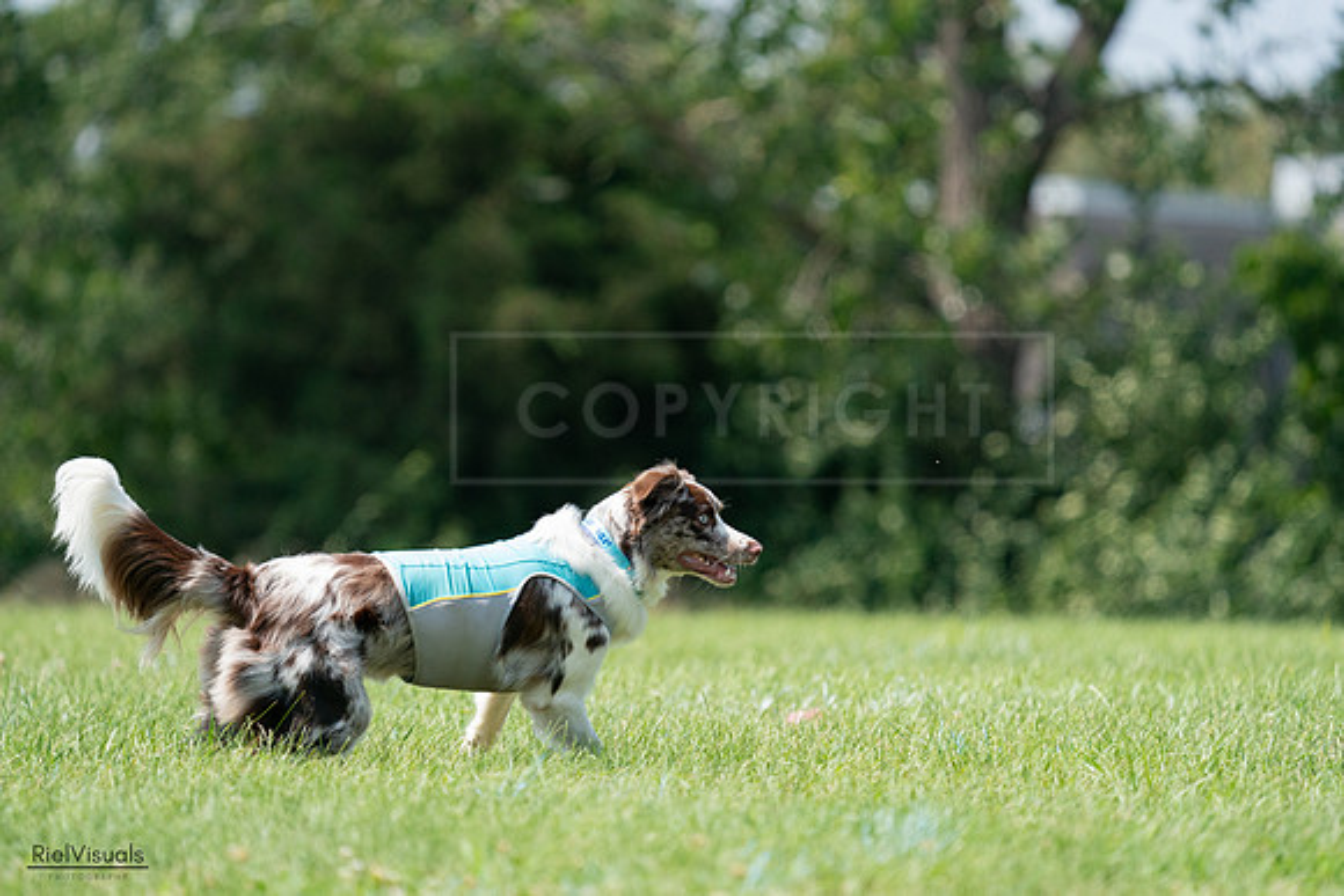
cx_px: 672
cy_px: 448
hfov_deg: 4.9
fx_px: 15758
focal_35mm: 422
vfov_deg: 3.3
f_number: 6.3
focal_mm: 422
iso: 2000
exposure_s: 1/4000
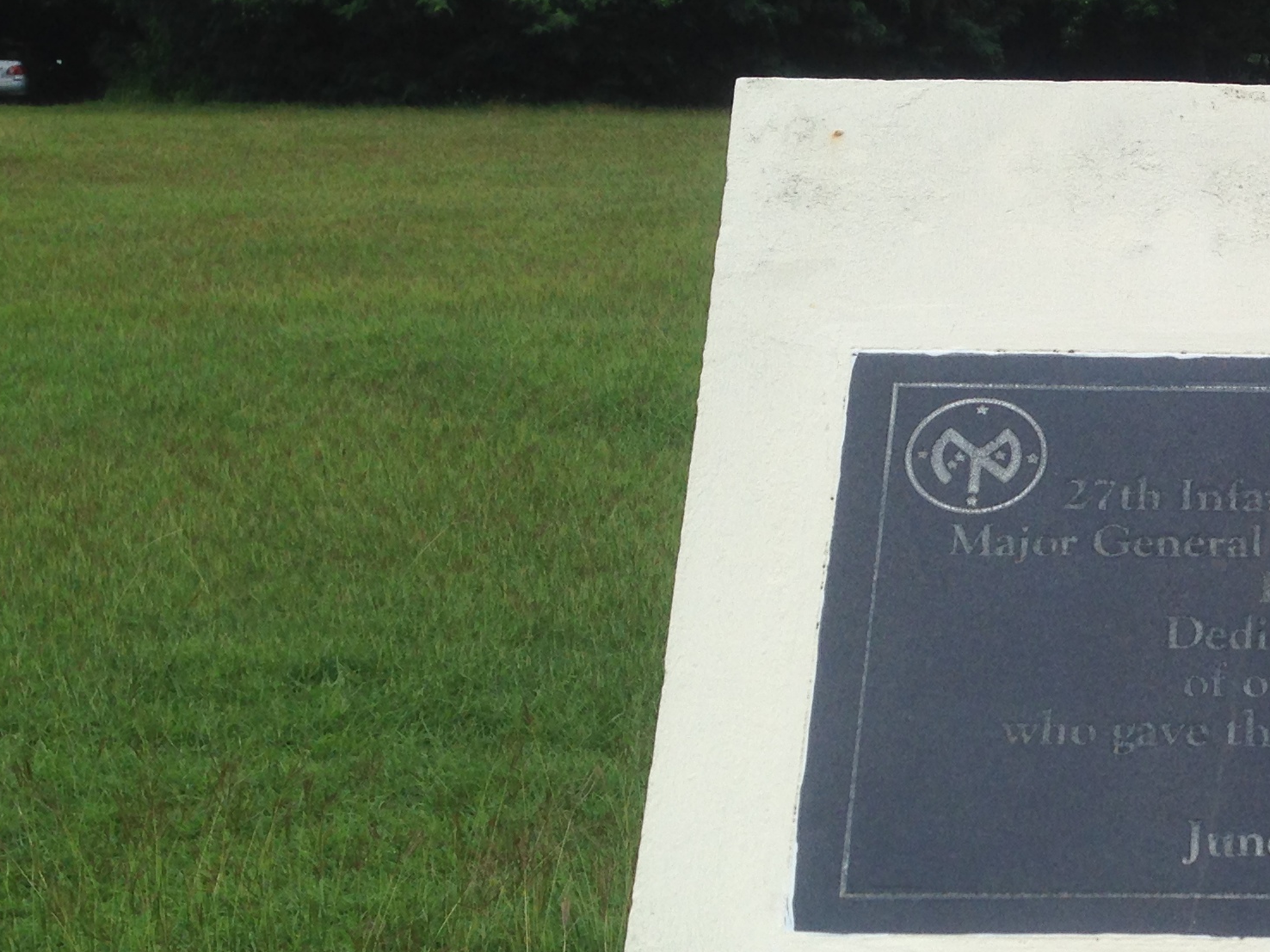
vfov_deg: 20.1
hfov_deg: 25.1
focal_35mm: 73
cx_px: 1337
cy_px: 673
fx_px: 2678
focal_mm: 4.12
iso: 50
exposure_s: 1/2088
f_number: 2.4
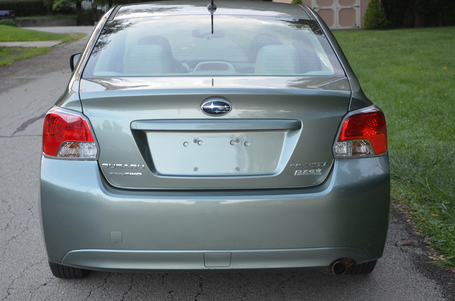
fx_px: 870
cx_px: 228
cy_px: 150
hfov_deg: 29.3
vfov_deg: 19.6
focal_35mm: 69
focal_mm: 46
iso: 400
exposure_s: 1/100
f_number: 5
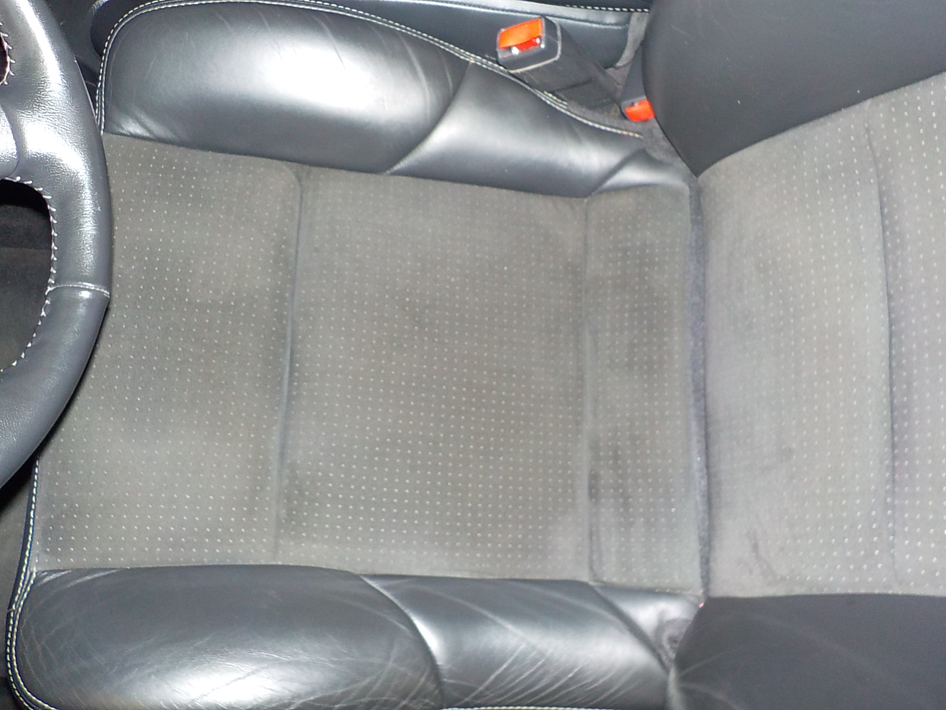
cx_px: 473
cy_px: 355
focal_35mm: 30
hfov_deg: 60.0
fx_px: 820
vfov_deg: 46.8
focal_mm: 4.1
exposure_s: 1/30
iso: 200
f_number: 3.3
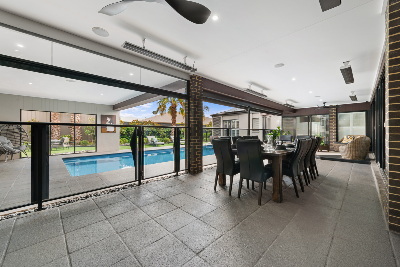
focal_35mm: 14
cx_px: 200
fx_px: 156
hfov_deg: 104.2
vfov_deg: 81.3
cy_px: 134
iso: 125
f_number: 8
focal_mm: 14
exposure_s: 1/1.67
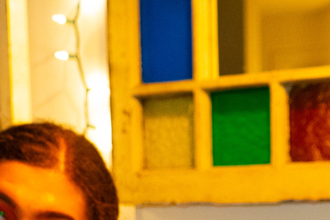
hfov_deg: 16.8
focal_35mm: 121
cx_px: 245
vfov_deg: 10.9
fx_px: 1109
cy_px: 336
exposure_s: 1/30
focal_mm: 31
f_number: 4
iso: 1000
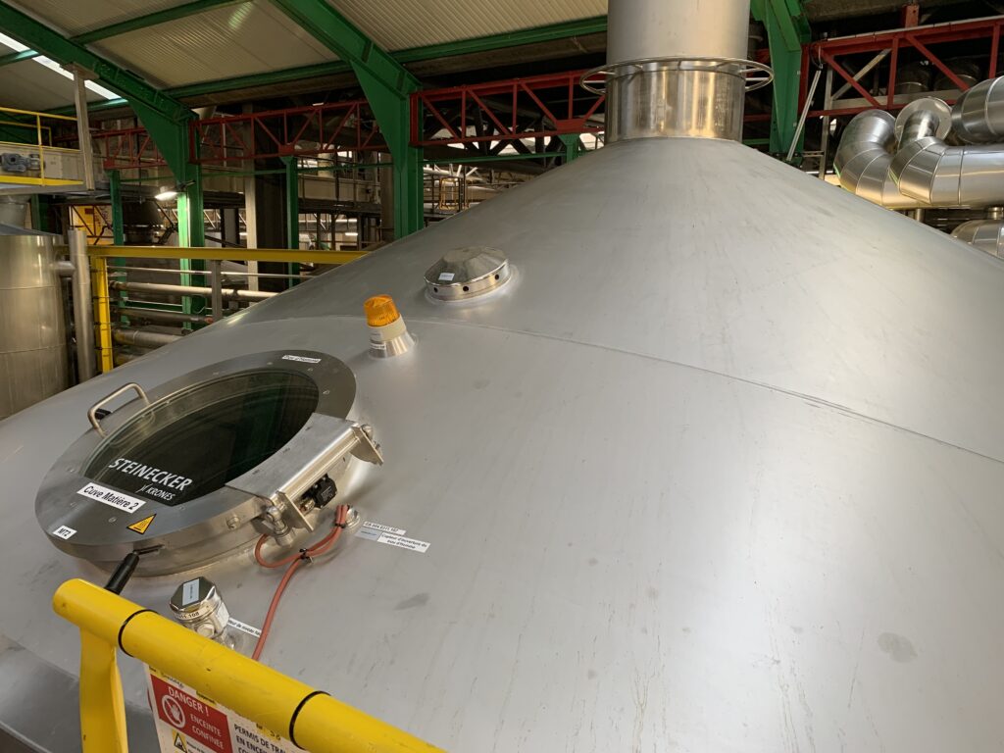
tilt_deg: -8.5
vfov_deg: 53.1
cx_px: 502
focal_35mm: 26
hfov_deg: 67.3
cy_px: 376
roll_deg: +0.1
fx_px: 754
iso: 100
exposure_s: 1/112
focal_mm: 4.25
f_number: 1.8
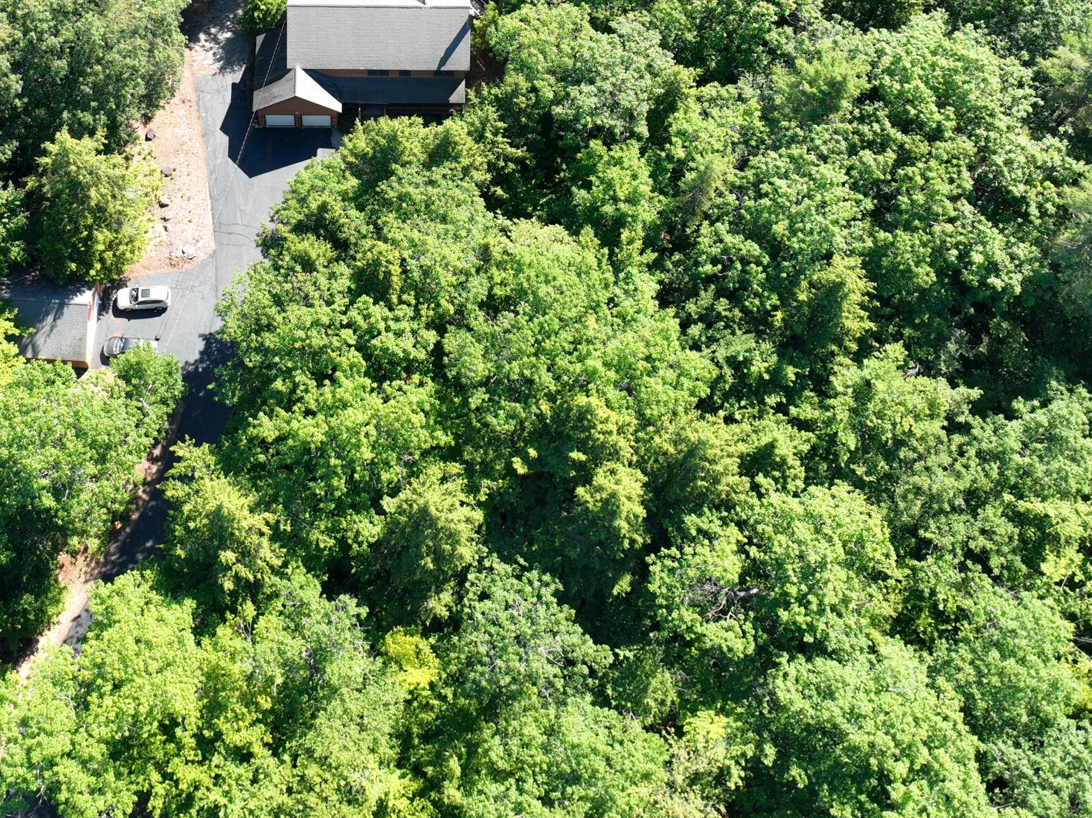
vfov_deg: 29.9
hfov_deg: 40.8
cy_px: 49
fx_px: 1450
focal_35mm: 46
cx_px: 368
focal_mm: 12.29
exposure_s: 1/500
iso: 140
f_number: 2.8
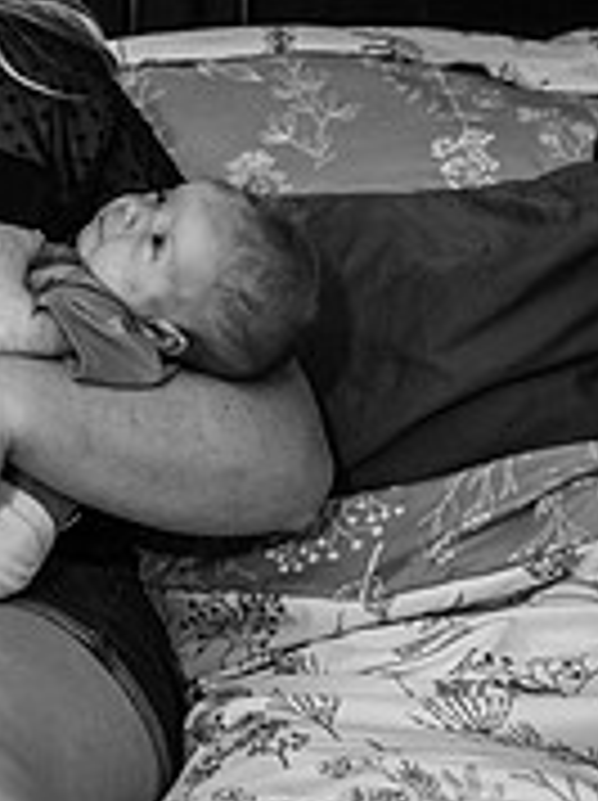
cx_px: -679
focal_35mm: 113
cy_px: 178
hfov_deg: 11.5
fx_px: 2609
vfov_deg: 17.3
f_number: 3.2
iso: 1250
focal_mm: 36
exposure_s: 1/250
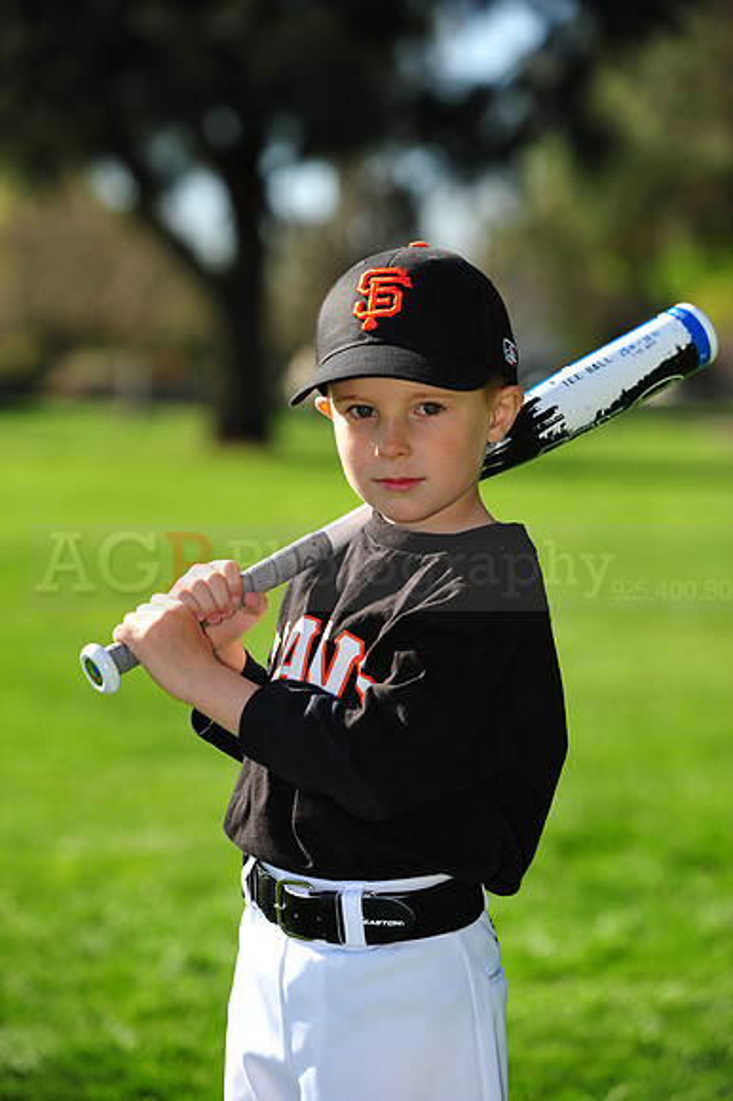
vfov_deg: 17.1
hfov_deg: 11.4
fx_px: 3669
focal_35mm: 120
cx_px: 366
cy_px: 550
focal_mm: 120
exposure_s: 1/1000
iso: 200
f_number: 4.5
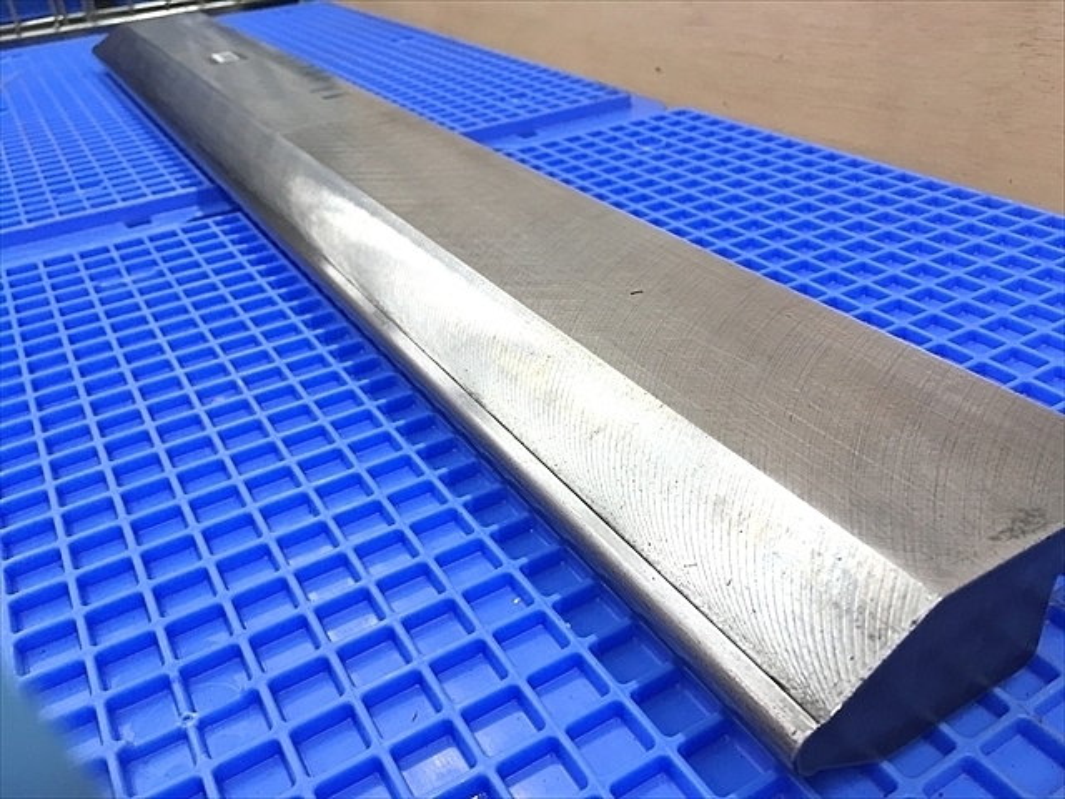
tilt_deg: -31.9
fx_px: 892
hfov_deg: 61.7
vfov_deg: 48.2
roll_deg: +5.1
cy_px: 400
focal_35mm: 29
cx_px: 532
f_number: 2.2
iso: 80
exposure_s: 1/30
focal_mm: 4.15
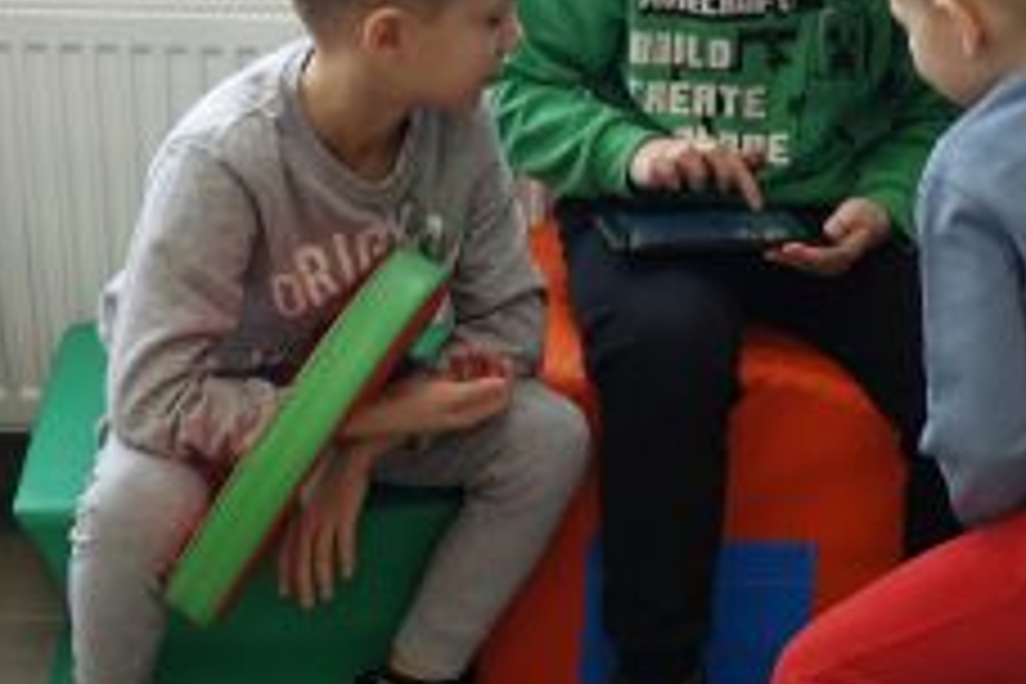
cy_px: 583
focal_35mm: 90
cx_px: 819
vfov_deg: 15.1
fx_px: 2565
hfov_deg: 22.3
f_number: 2.8
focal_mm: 11.8
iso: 125
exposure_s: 1/50
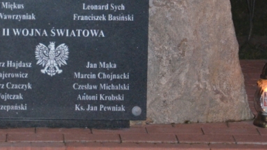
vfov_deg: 6.1
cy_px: 13
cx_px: 73
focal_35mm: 200
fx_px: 1417
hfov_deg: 10.7
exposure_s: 1/60
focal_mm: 48
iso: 3200
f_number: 4.8
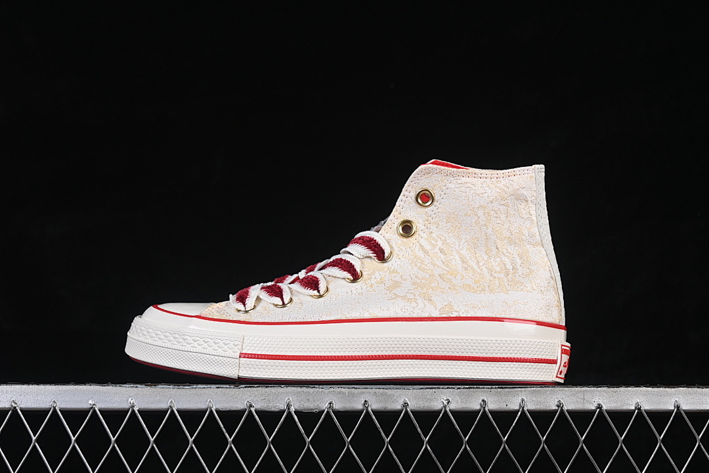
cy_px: 236
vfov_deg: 18.9
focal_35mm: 72
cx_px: 354
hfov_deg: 28.1
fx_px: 1418
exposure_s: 1/80
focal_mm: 48
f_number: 8
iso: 160
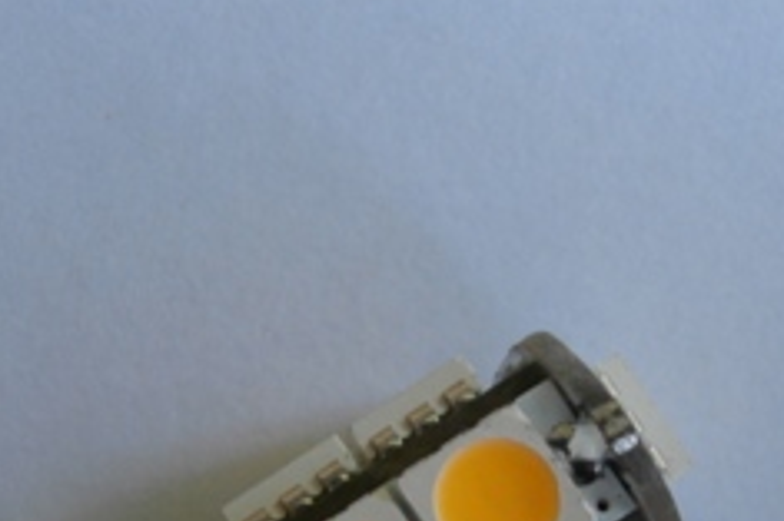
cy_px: 518
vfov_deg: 17.7
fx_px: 1632
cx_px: 392
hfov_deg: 27.0
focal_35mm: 75
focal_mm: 6.67
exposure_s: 1/15
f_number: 3.9
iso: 200
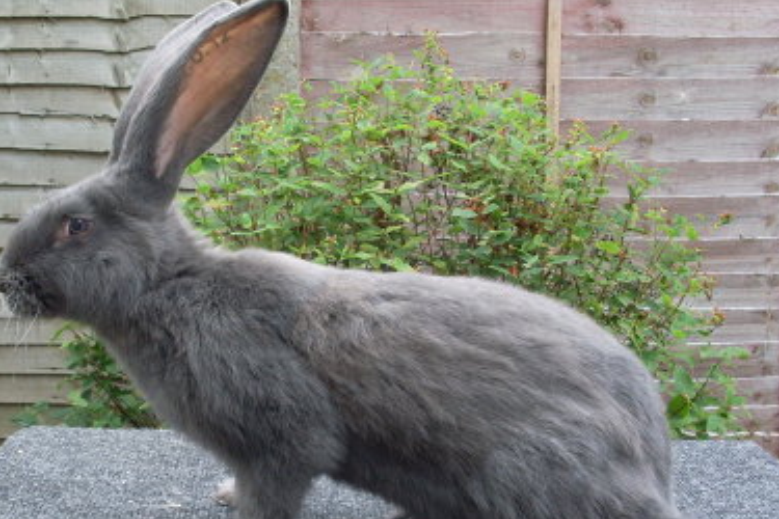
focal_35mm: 54
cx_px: 295
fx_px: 1168
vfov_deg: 25.0
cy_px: 313
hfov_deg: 36.7
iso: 100
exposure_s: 1/90
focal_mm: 6.3
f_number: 3
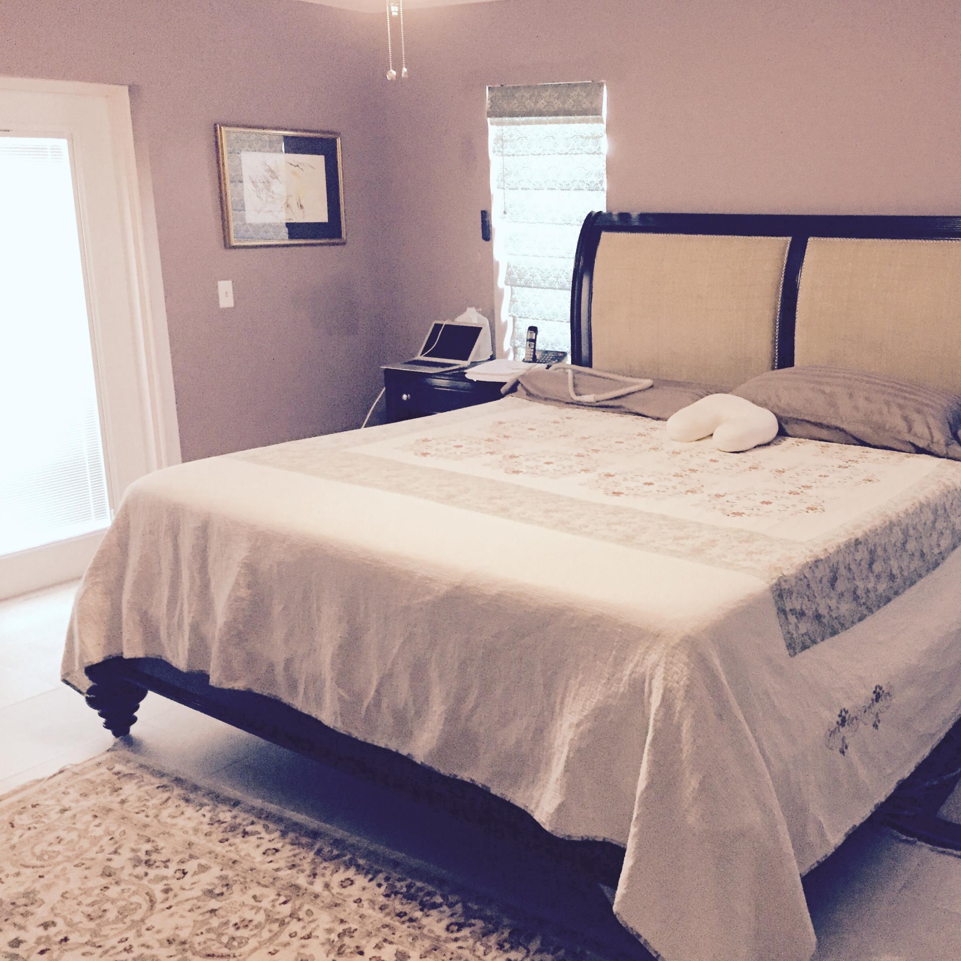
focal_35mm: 35
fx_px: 1099
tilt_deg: -13.6
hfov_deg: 46.3
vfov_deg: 47.2
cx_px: 655
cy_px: 471
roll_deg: -0.3
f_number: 2.2
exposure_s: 1/20
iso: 250
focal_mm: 4.15
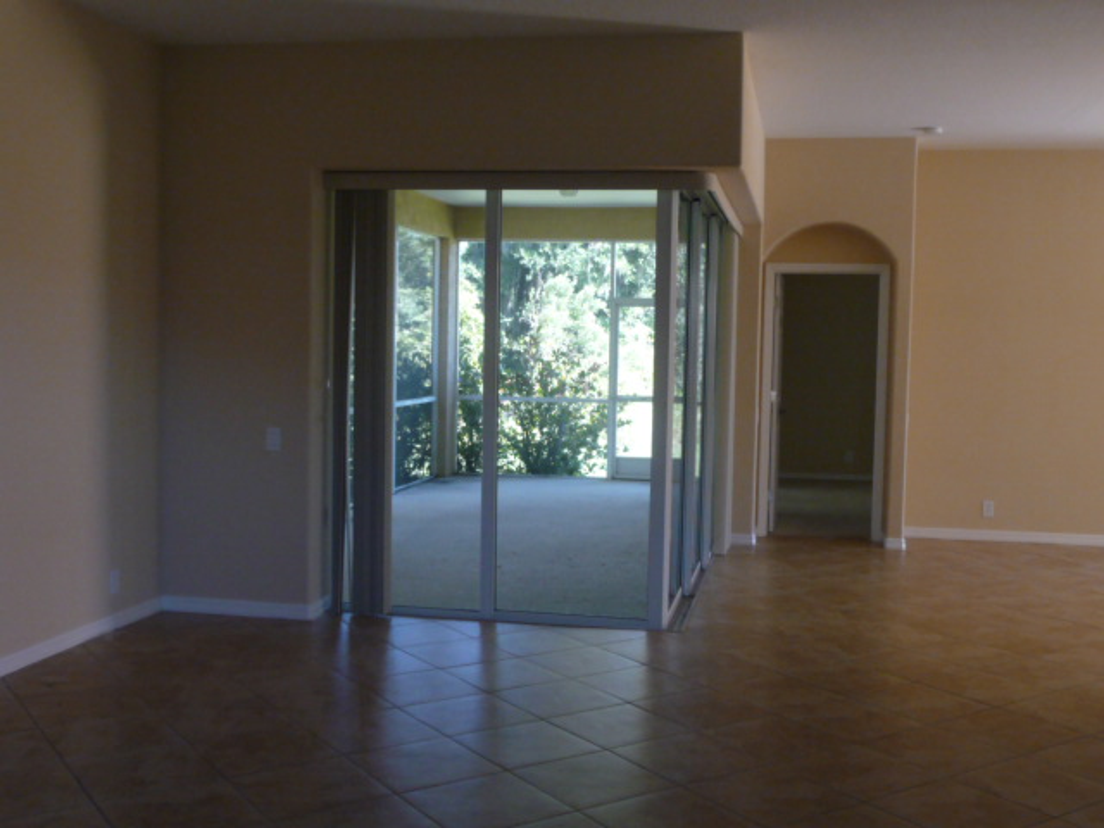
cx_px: 552
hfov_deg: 50.1
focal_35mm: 37
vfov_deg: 38.7
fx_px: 1180
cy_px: 414
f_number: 3.3
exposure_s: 1/30
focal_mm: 4.7
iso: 200
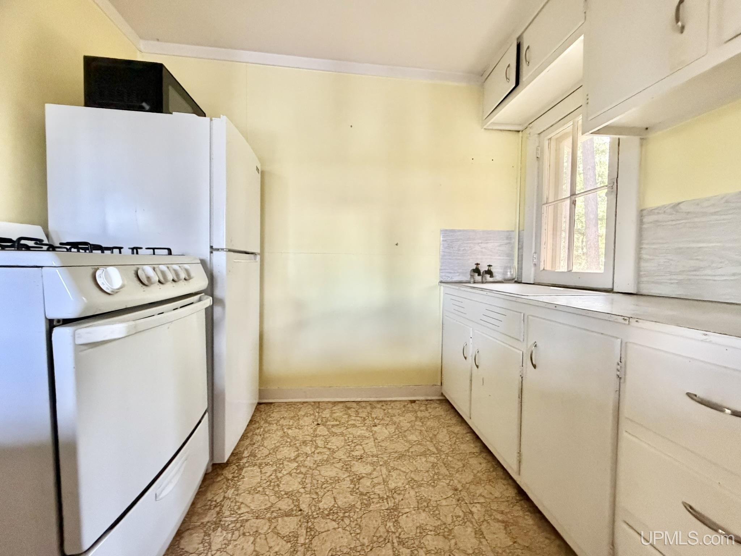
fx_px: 300
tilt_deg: -1.2
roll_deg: +0.0
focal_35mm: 14
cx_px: 370
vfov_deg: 85.7
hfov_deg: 102.1
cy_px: 278
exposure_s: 1/60
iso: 640
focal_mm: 2.22
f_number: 2.2
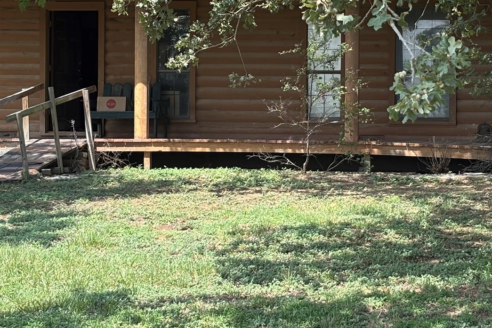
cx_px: 286
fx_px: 1449
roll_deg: -1.2
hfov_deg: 19.3
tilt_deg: +1.6
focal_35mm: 106
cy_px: 112
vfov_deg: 12.9
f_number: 1.6
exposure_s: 1/622
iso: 32
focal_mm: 5.96
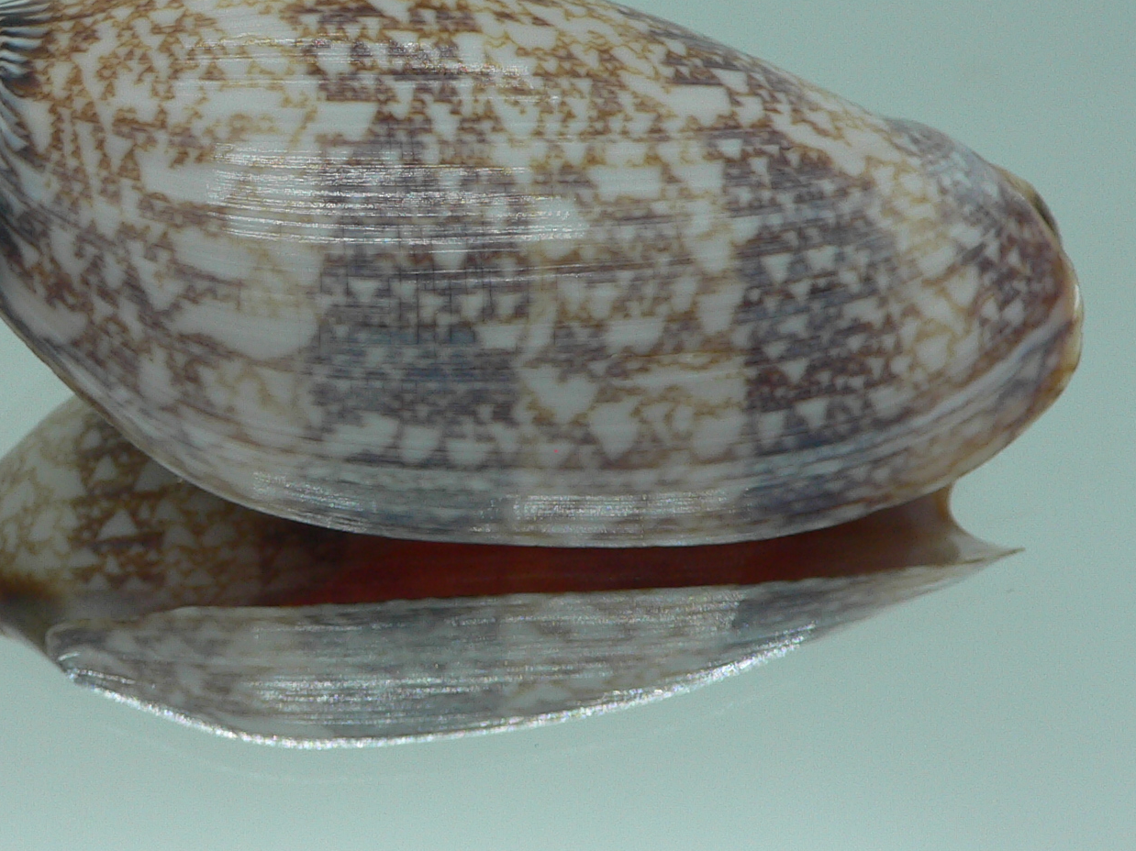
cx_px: 452
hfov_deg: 33.7
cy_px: 315
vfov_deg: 25.6
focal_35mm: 57
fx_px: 1870
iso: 80
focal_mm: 4.6
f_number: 2.8
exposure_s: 1/60
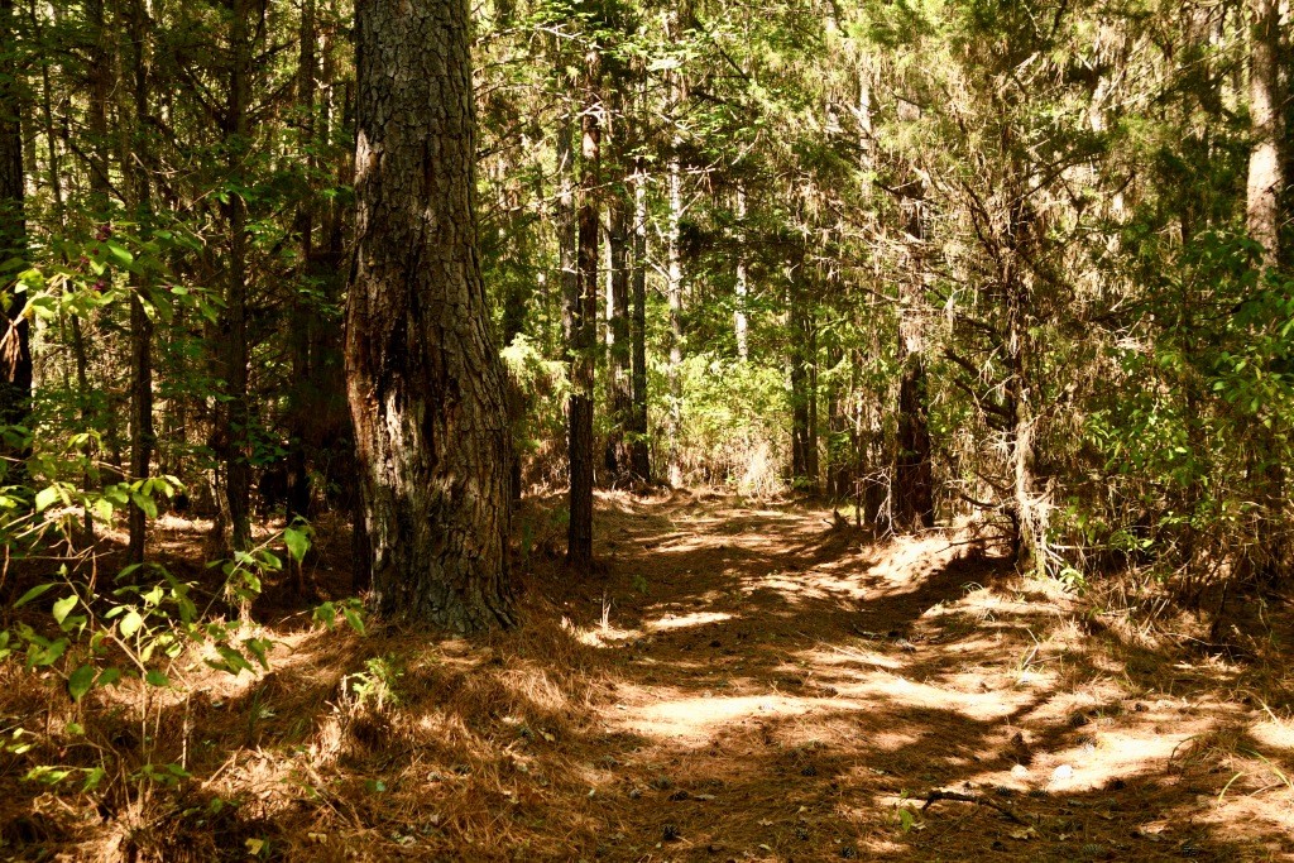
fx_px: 1725
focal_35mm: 48
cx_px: 647
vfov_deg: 28.1
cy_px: 432
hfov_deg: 41.1
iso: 1000
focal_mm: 32
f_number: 6.3
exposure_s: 1/160
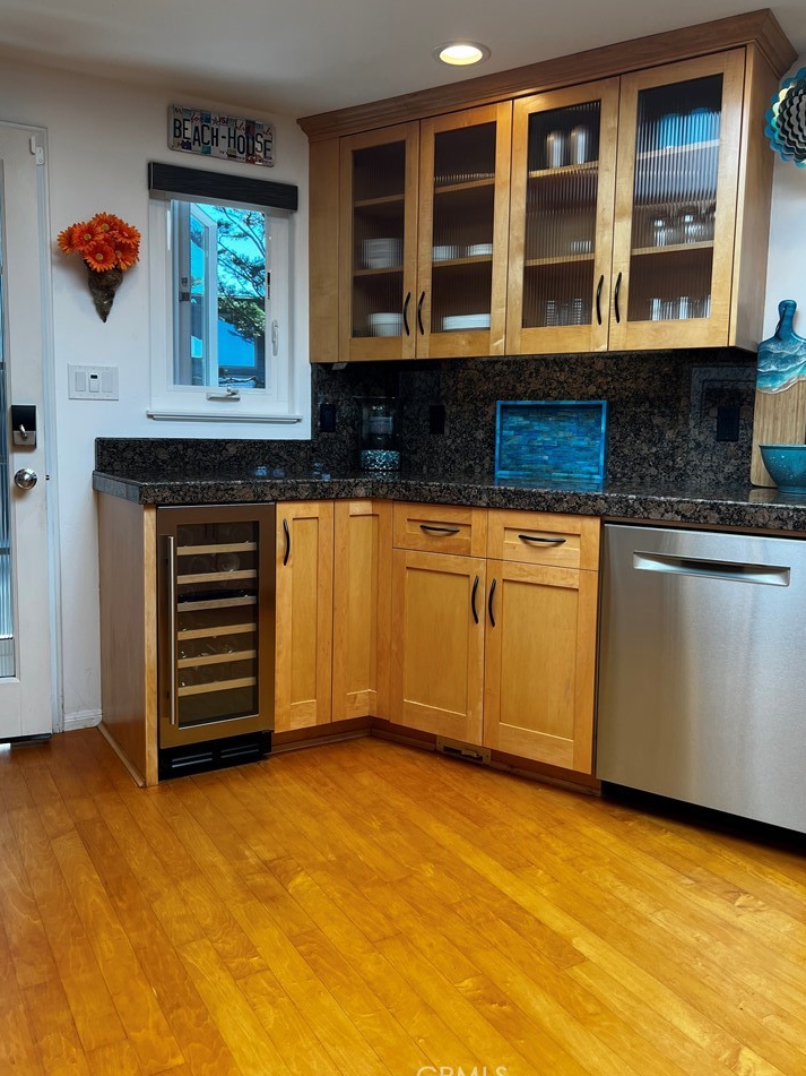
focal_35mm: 28
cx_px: 400
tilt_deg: -5.7
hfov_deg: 49.7
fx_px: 869
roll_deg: -0.9
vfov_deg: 63.4
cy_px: 514
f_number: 1.5
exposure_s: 1/302
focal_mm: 5.7
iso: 50
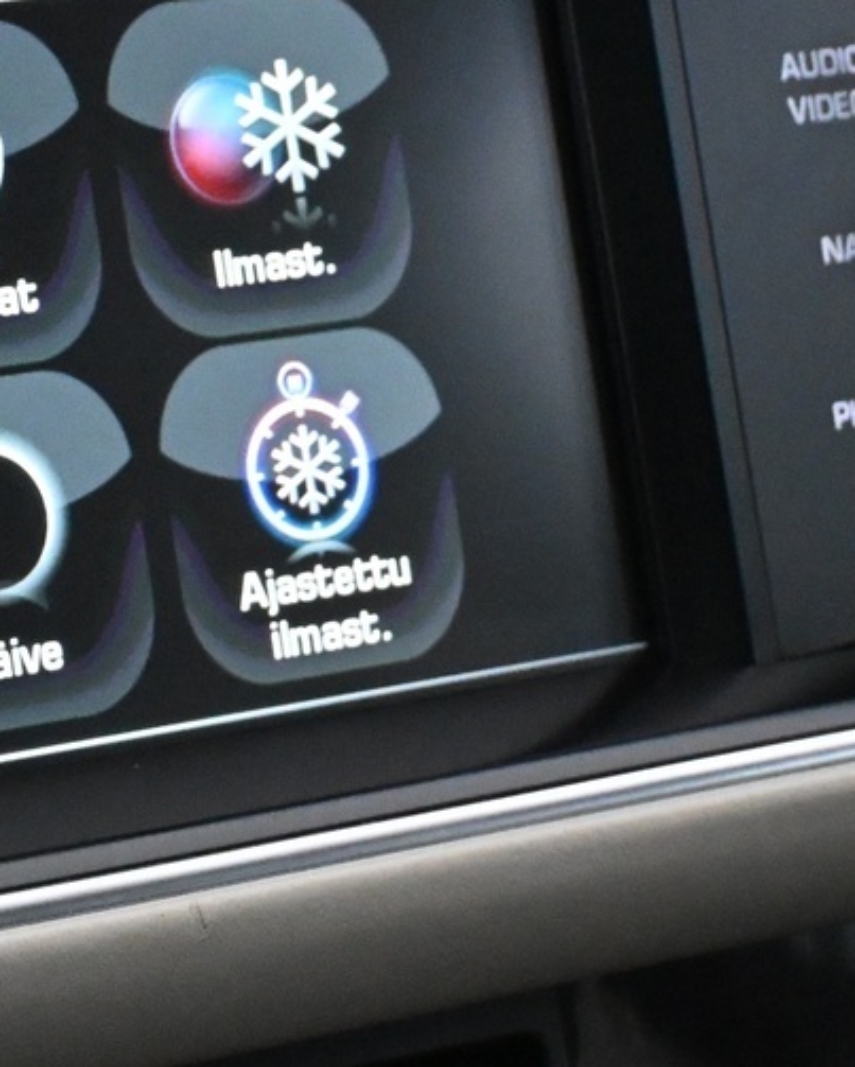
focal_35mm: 154
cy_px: 280
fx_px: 4867
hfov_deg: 9.9
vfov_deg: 12.5
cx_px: -233
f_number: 5
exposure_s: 1/60
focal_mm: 34
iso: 7200
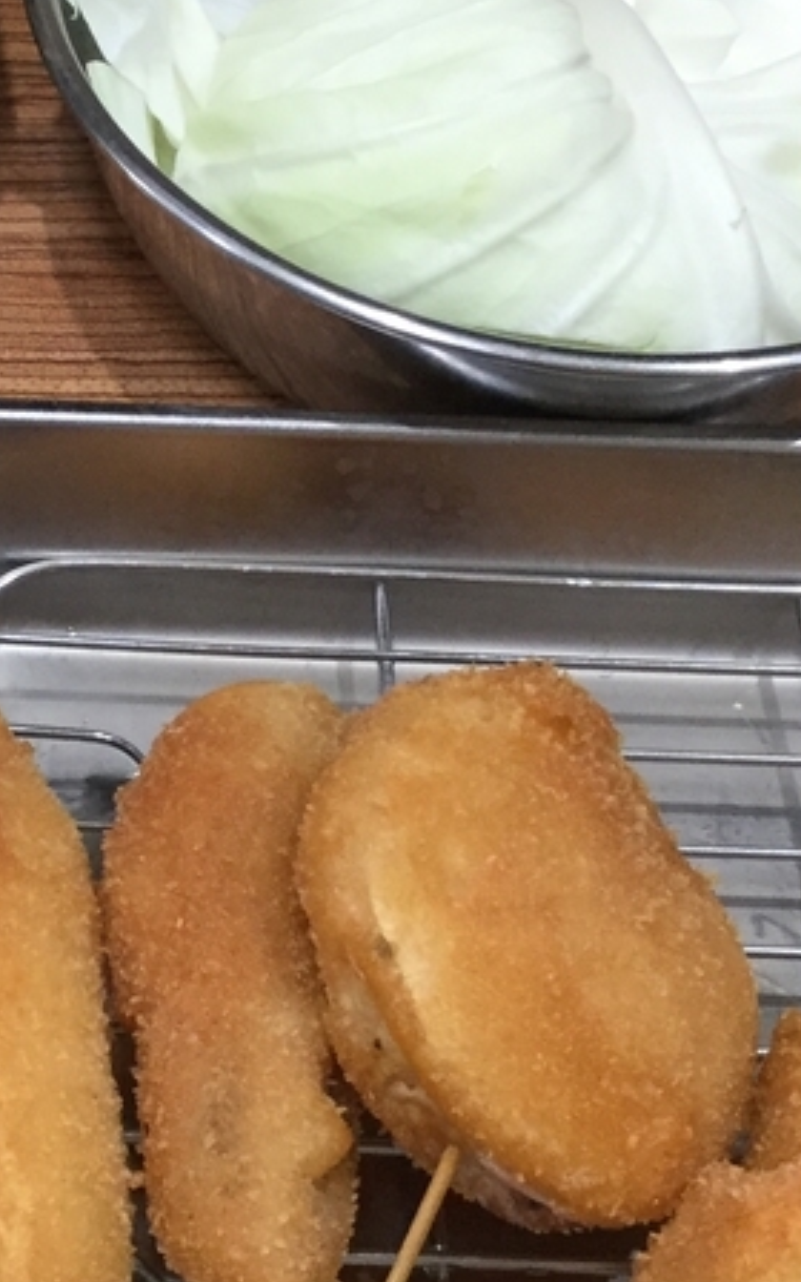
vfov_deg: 23.6
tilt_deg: -49.0
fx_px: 3074
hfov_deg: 14.6
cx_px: 3
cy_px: 610
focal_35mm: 88
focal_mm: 3.3
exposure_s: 1/30
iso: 40
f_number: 2.4
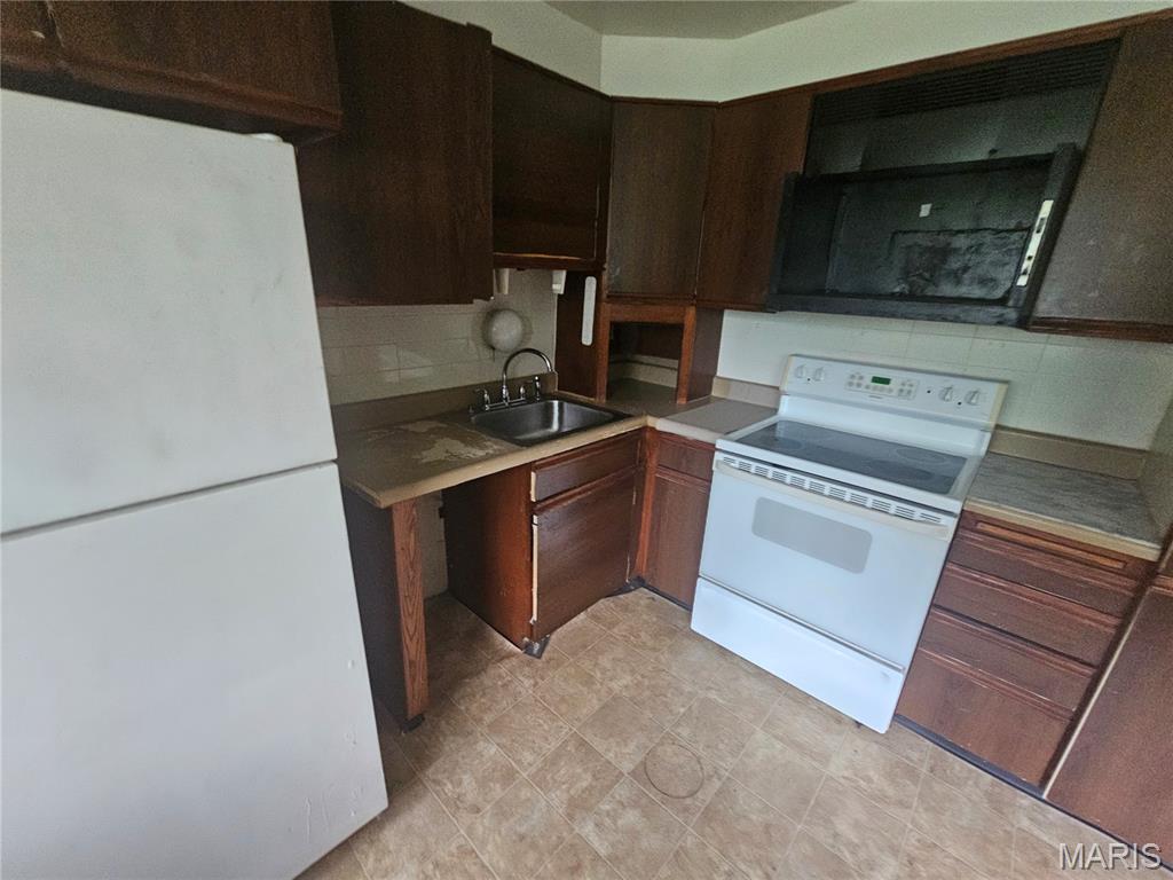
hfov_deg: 106.2
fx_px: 441
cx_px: 586
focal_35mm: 13
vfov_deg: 89.9
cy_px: 440
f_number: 2.2
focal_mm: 2.2
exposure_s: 1/40
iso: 400
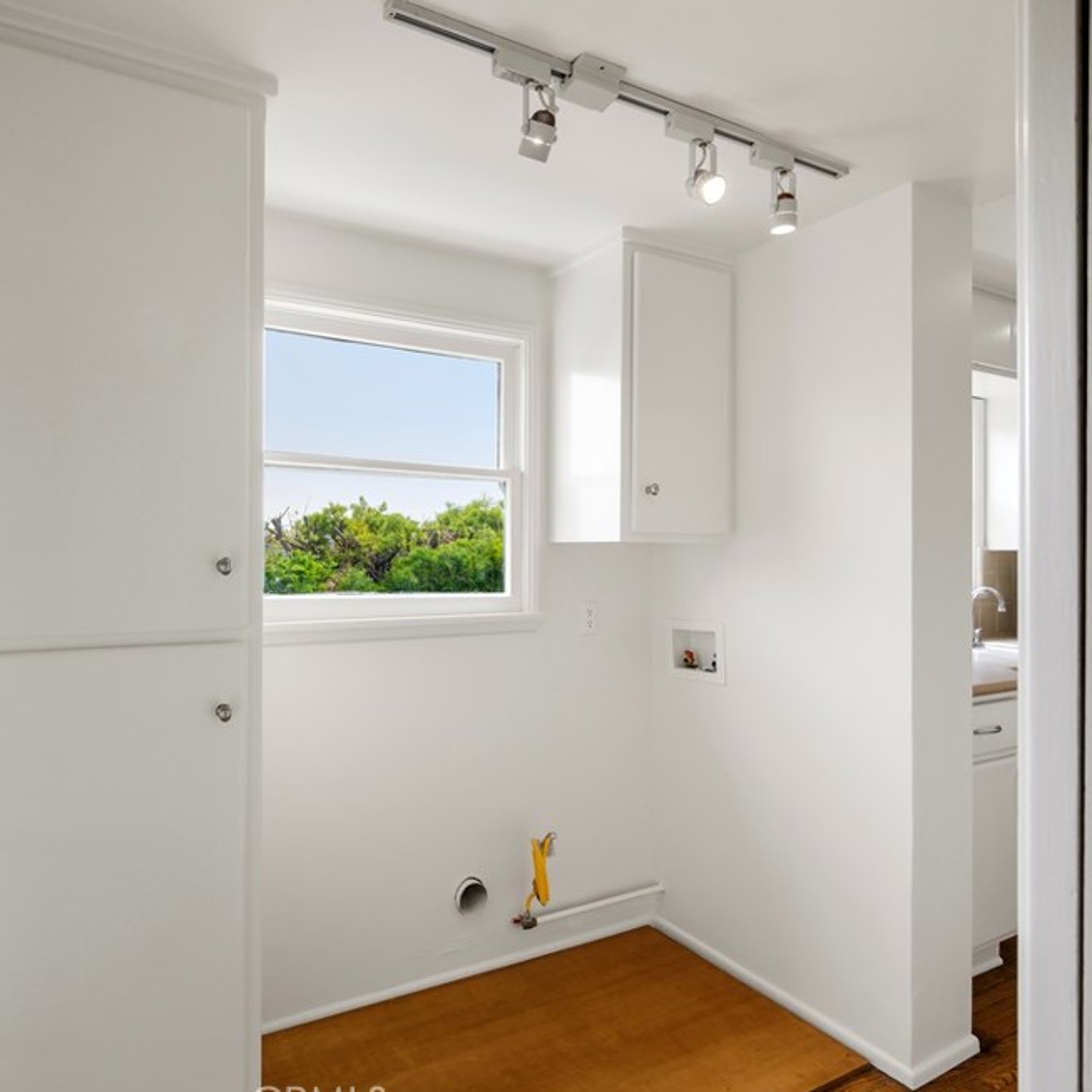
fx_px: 714
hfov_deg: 73.8
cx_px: 425
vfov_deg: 74.8
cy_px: 554
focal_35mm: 20
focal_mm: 10
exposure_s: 1/40
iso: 400
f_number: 7.1
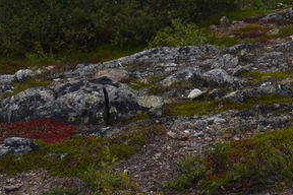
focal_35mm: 260
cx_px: 494
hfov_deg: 7.7
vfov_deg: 5.0
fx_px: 2116
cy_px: -406
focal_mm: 26
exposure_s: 1/400
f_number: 11
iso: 400
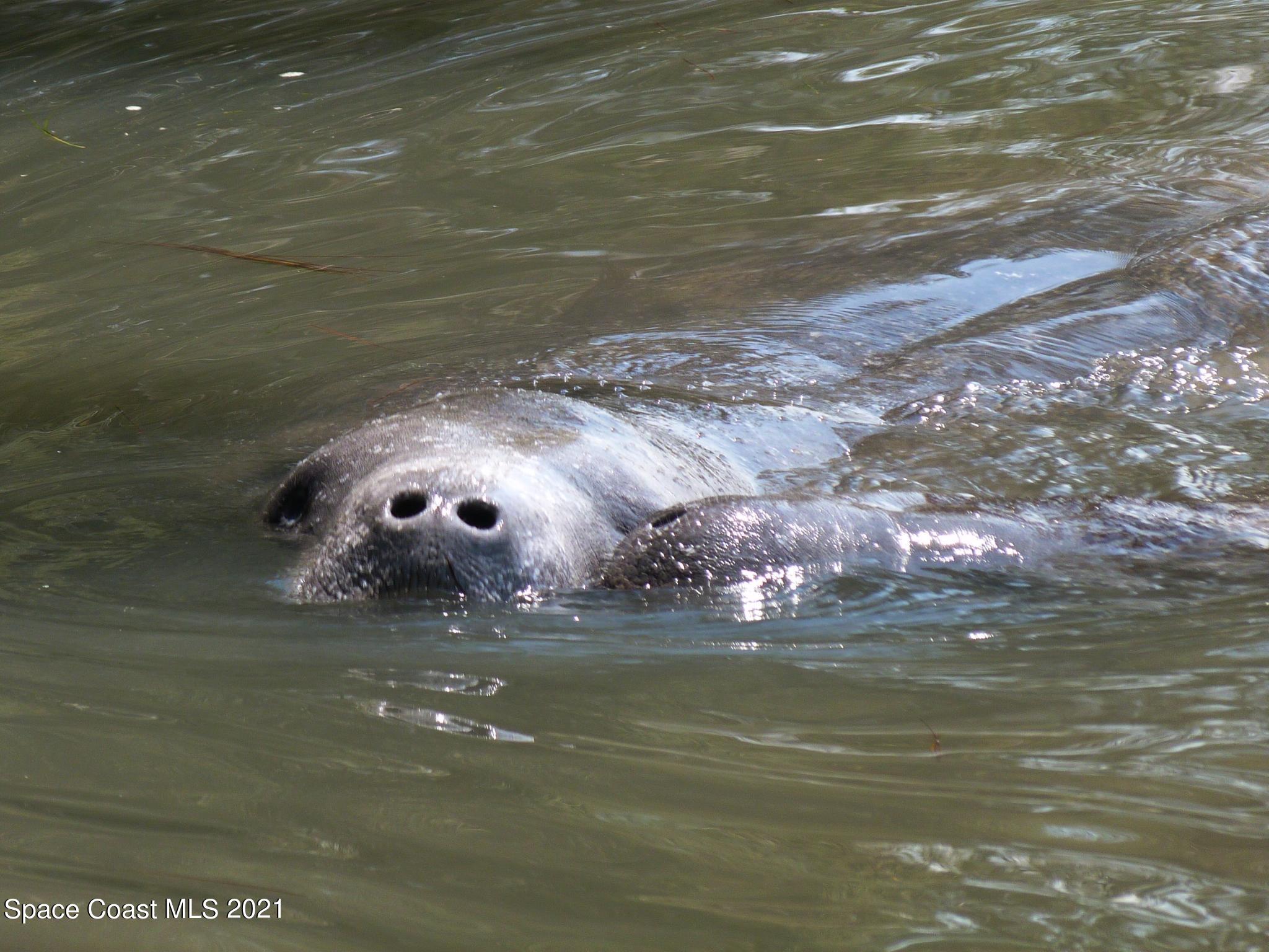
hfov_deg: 4.7
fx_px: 15544
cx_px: 634
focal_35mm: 424
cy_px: 476
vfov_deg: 3.5
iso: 80
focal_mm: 76.4
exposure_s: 1/200
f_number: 4.5
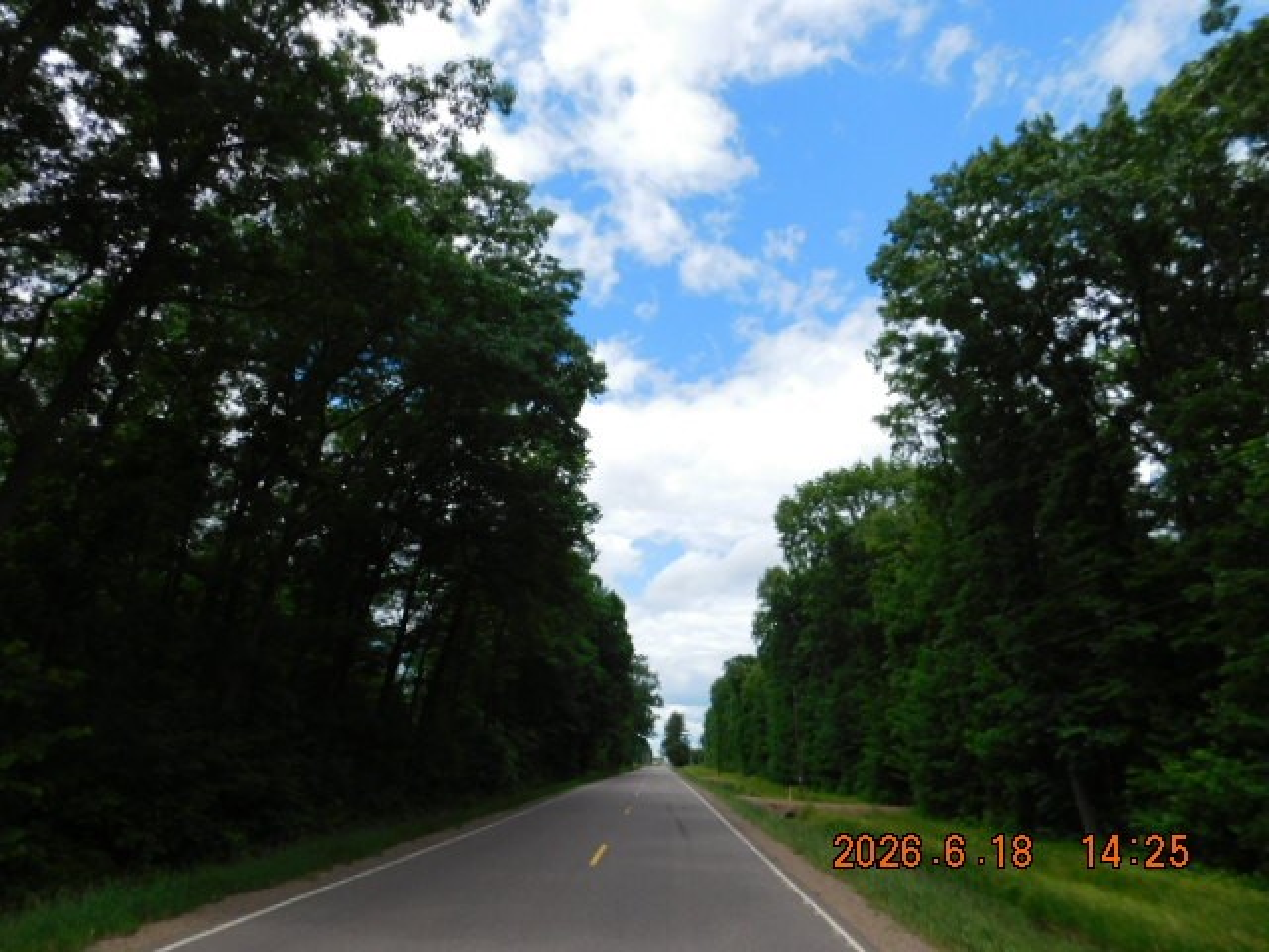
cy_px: 476
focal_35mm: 23
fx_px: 843
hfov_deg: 73.9
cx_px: 634
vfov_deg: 58.9
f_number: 3
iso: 125
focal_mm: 4
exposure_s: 1/1250
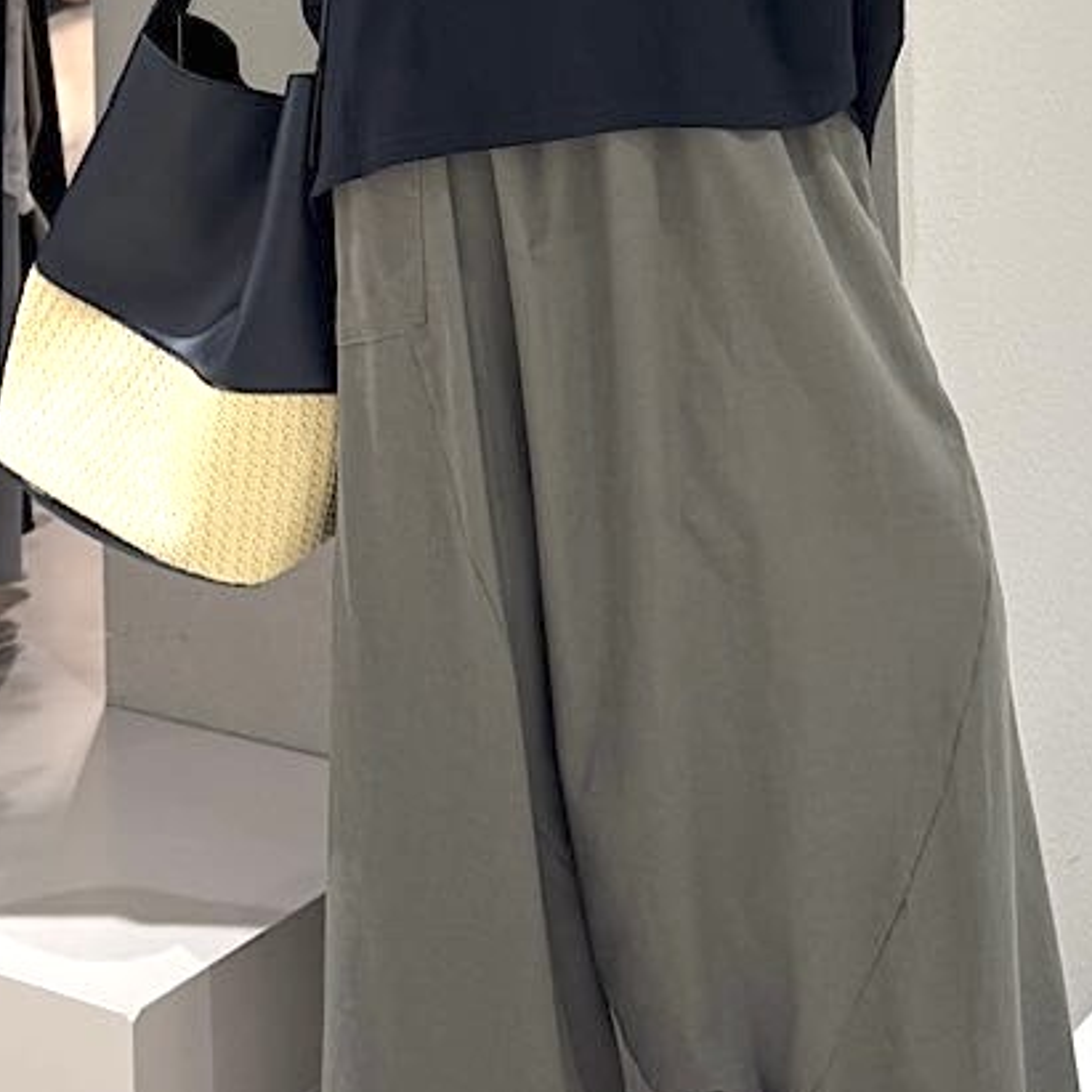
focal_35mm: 44
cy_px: 310
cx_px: 553
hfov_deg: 38.3
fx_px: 1570
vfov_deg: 37.6
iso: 125
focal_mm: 6.76
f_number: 1.78
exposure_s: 1/120
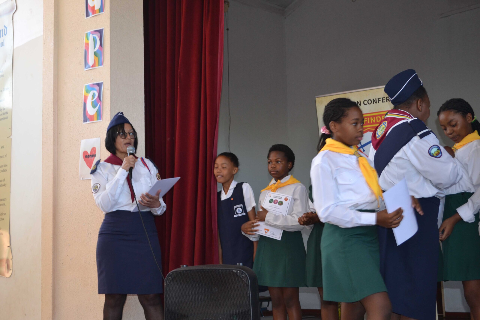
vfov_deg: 25.1
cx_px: 240
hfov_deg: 36.9
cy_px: 160
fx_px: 720
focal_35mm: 54
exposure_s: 1/60
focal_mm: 36
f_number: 5
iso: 500
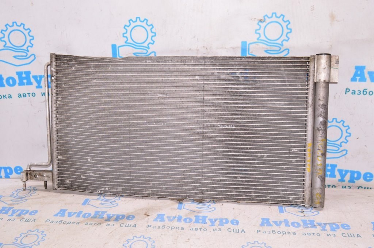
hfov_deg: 53.2
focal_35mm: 36
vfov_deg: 36.8
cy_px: 124
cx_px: 187
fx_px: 374
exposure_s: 1/100
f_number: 8
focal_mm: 24
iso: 1600
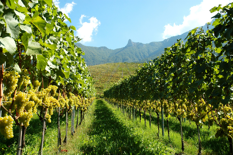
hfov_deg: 51.3
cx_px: 116
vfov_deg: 35.4
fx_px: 242
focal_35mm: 38
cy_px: 78
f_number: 7.1
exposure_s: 1/400
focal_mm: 25
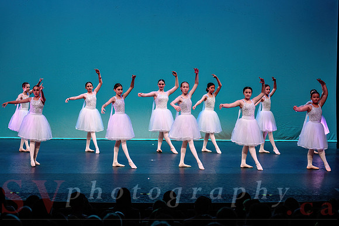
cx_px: 170
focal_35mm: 95
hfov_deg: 21.4
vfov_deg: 14.3
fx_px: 897
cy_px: 154
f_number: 2.8
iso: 1600
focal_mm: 70
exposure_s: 1/800
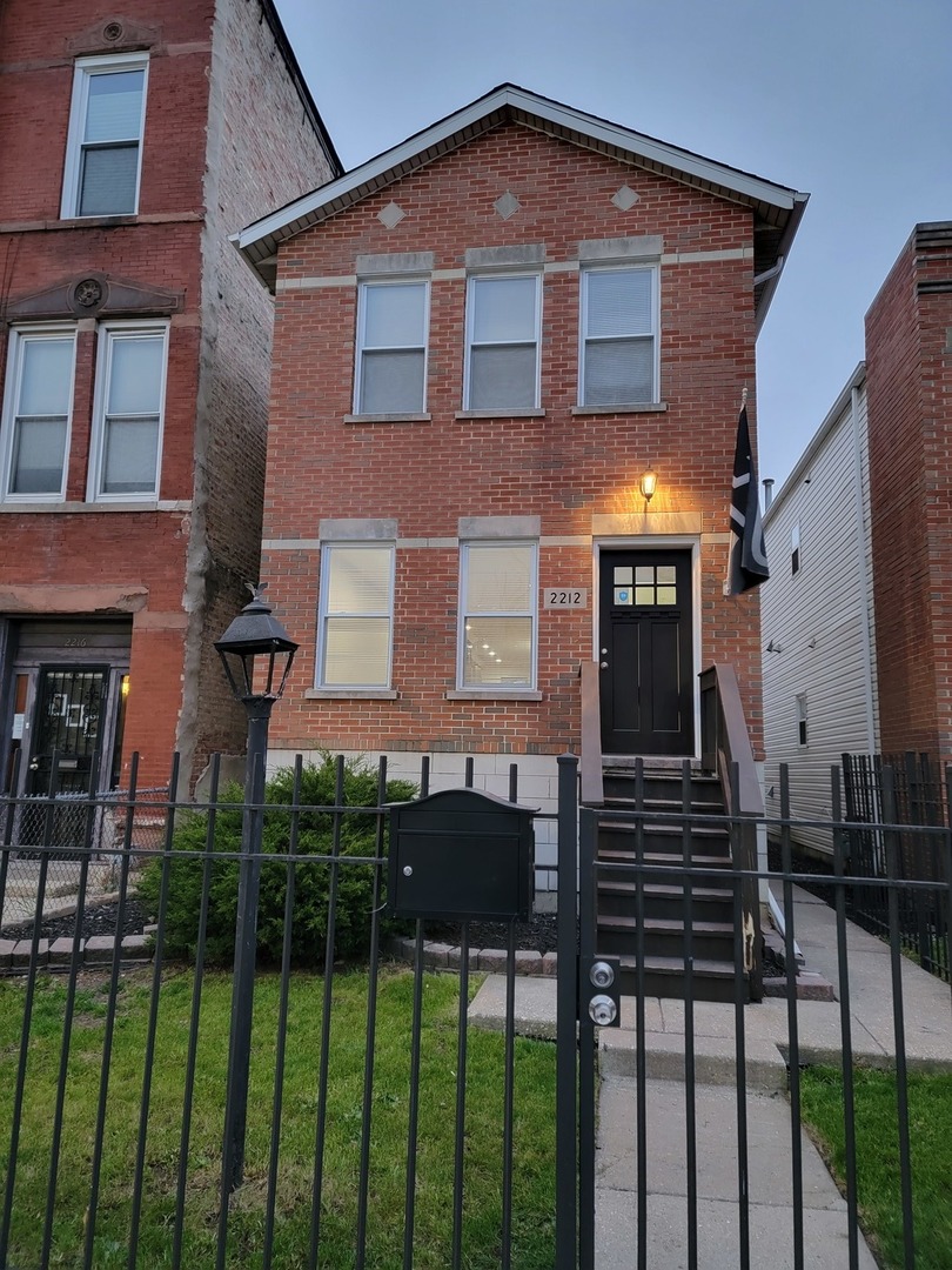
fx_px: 880
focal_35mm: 24
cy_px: 635
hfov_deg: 56.8
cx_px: 476
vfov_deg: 71.6
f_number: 1.8
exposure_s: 1/40
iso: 320
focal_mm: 6.7
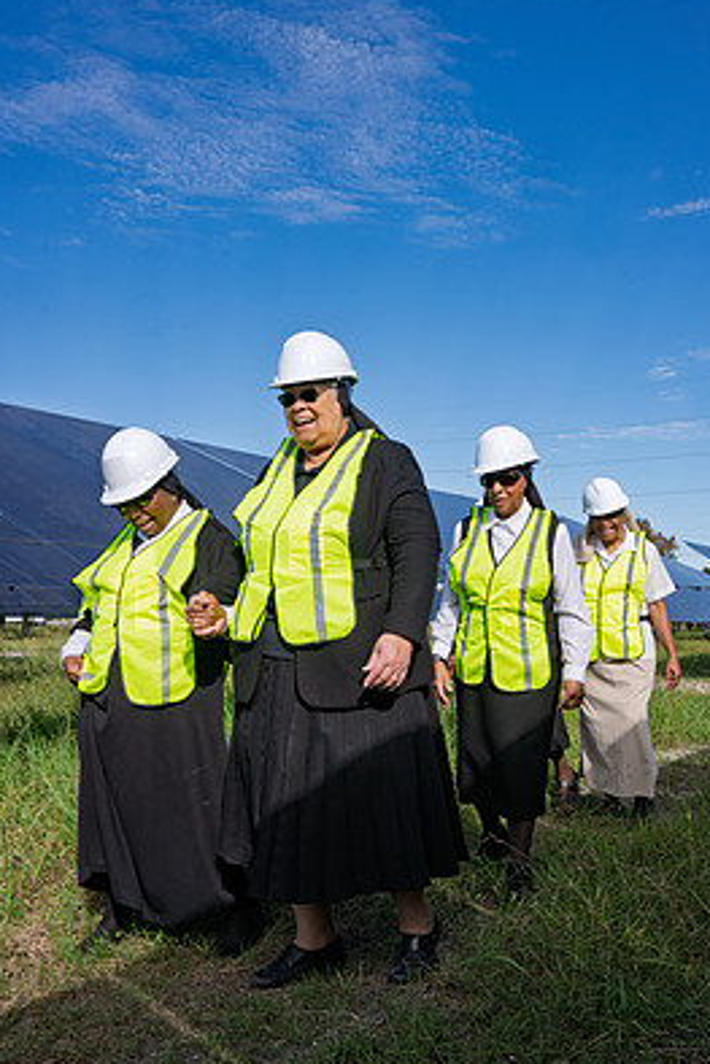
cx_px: 402
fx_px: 946
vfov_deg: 58.6
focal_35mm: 32
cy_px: 573
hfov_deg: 41.1
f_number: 11
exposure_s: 1/500
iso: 200
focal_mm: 28
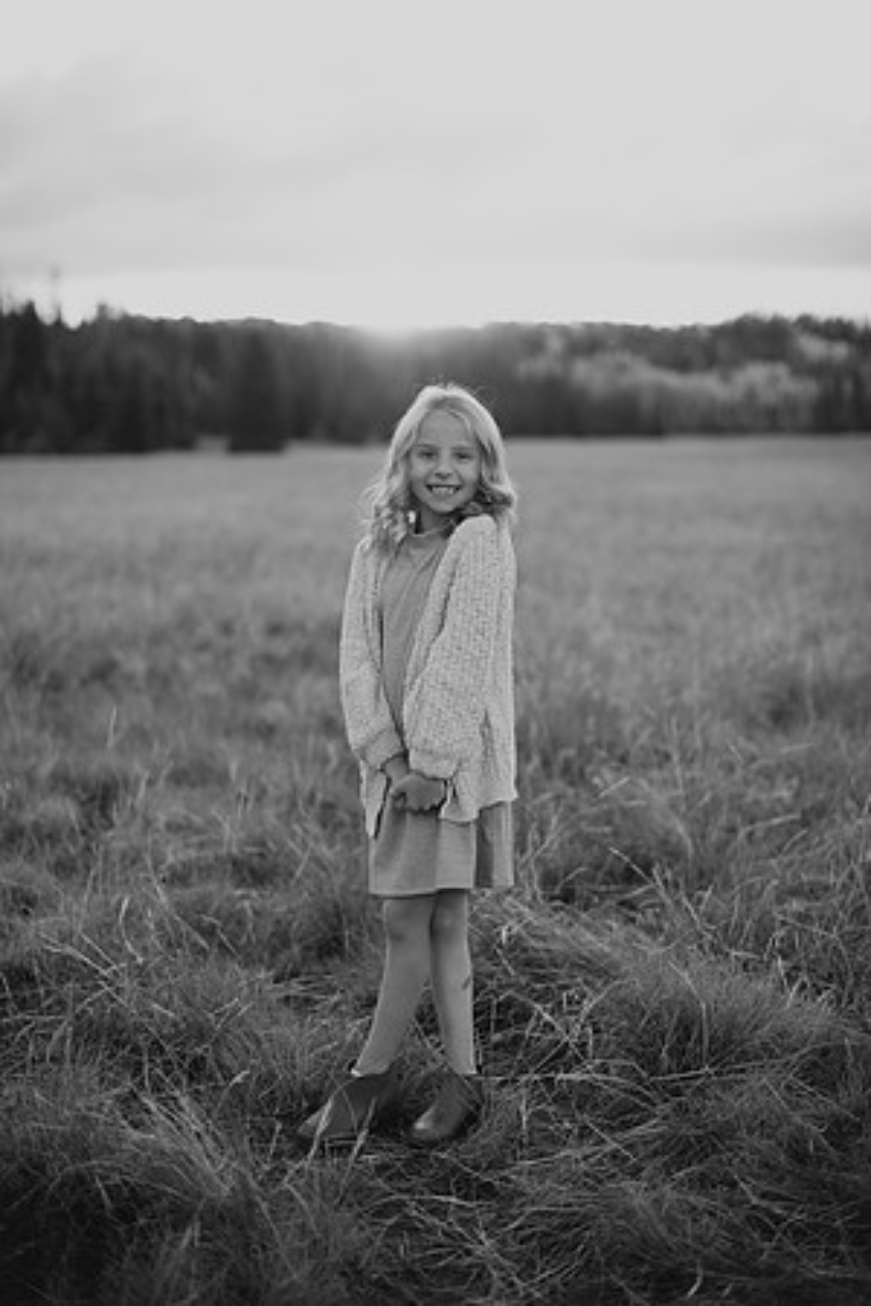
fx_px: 1814
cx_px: 436
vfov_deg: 39.6
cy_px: 653
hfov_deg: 27.0
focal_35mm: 50
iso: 160
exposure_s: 1/500
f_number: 2
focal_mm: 50
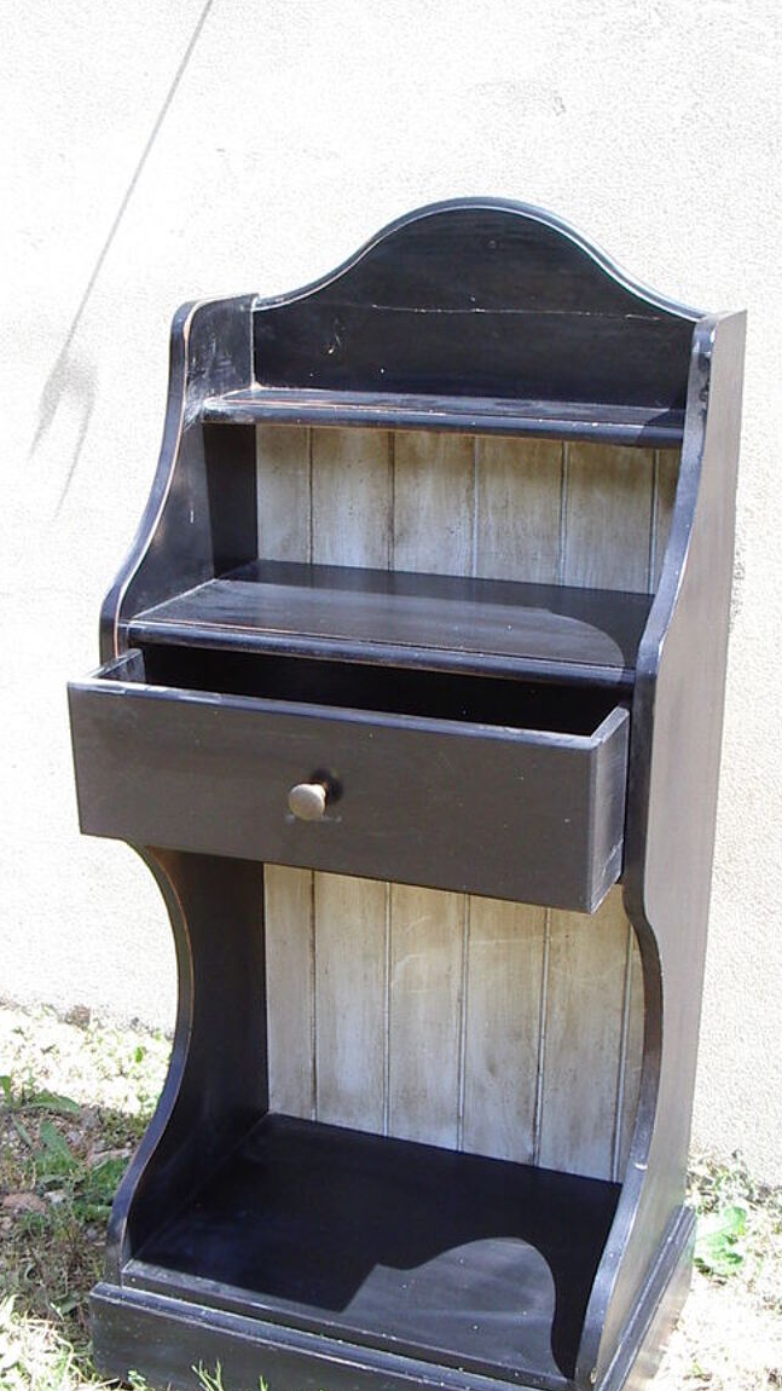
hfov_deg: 24.9
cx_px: 383
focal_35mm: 48
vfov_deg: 42.8
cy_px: 800
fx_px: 1769
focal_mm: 5.8
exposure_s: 1/160
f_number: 4.8
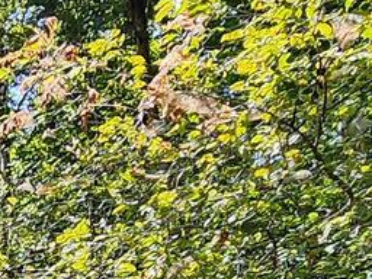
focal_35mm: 104
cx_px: -311
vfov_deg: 11.7
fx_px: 1118
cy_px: 668
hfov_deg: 15.9
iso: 50
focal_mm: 2.2
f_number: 2.2
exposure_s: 1/525
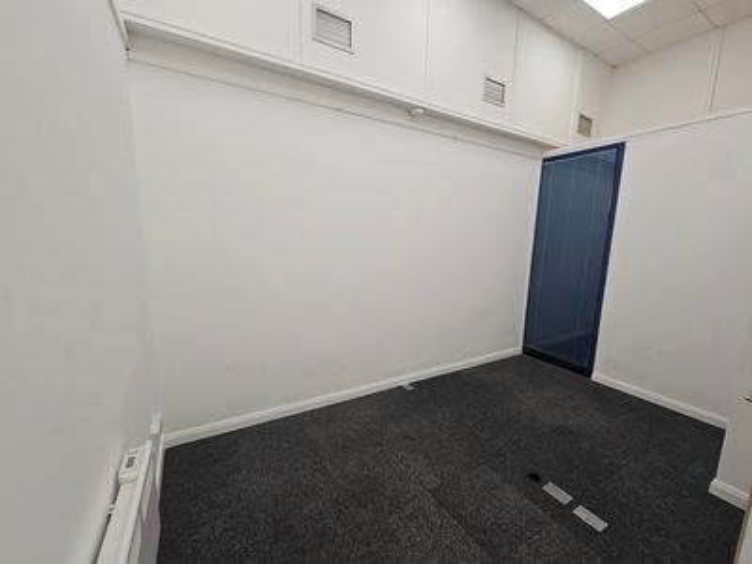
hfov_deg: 106.2
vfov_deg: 89.9
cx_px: 376
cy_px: 282
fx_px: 282
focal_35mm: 13
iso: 100
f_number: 2.2
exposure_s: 1/50
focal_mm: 2.2
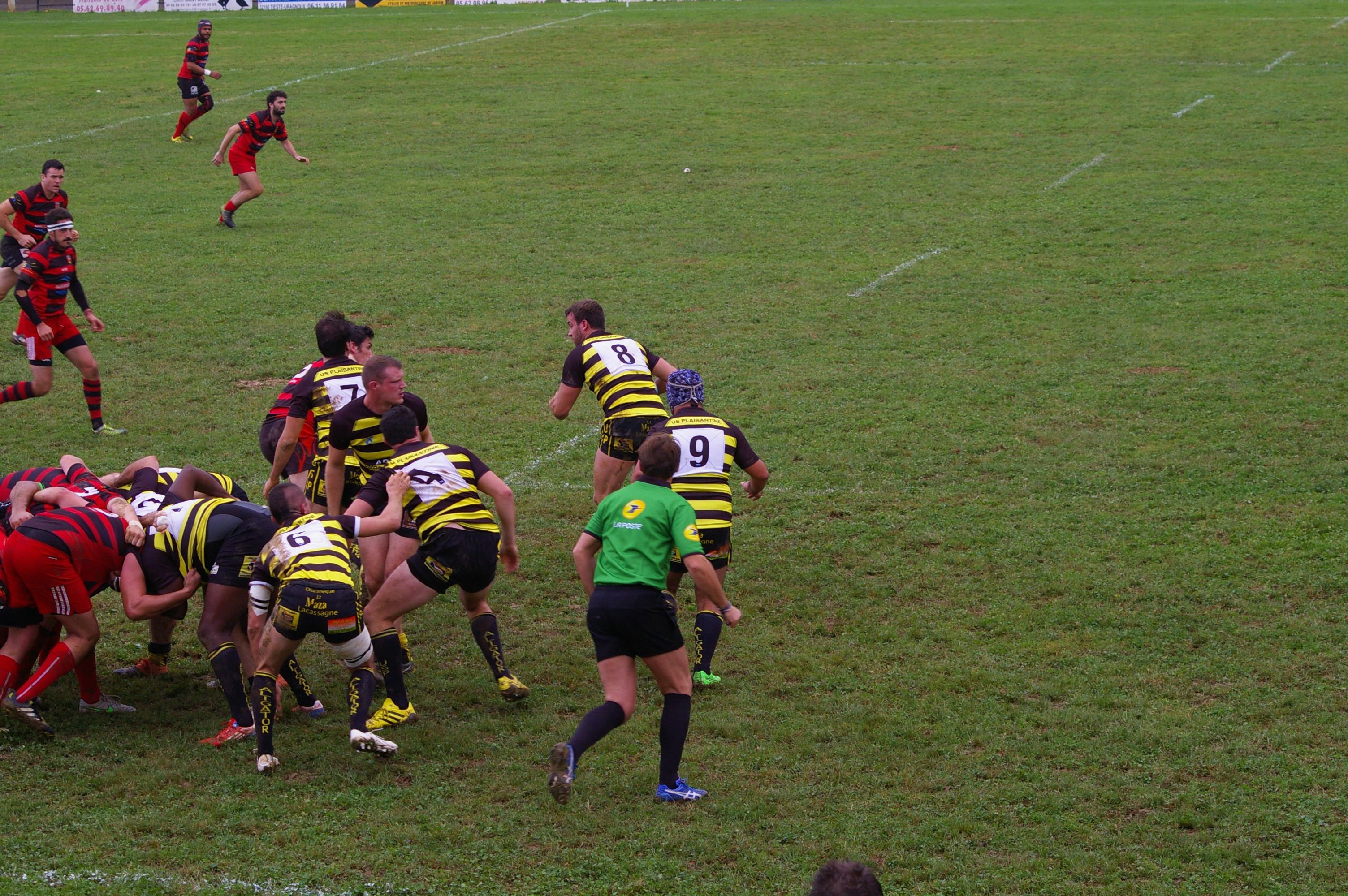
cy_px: 448
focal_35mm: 105
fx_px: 3928
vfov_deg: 13.0
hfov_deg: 19.5
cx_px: 674
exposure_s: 1/350
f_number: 6.7
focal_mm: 70
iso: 400
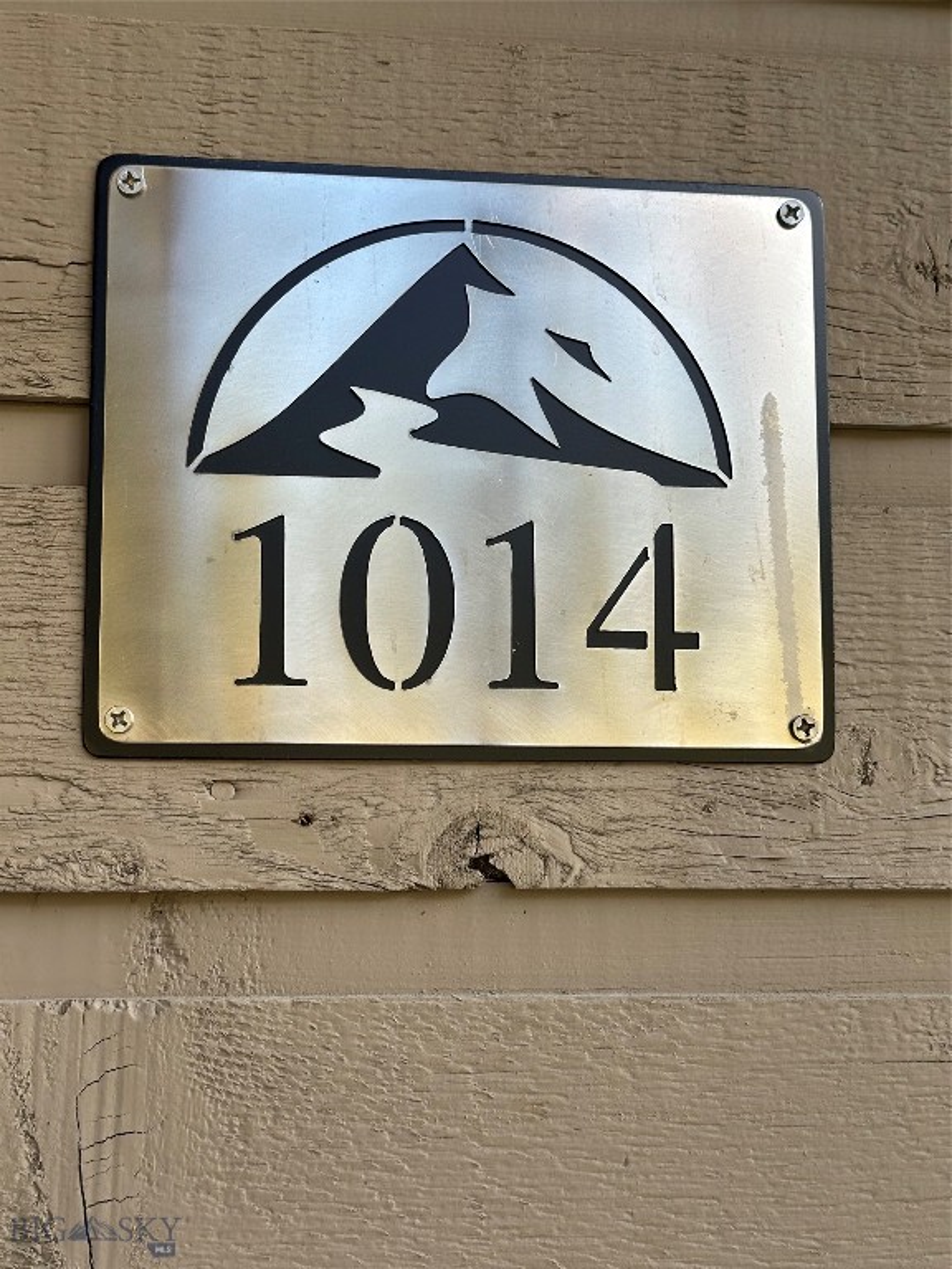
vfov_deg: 39.7
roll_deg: -1.0
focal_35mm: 48
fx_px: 1760
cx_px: 476
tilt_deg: +9.6
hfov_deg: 30.3
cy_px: 634
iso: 64
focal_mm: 6.86
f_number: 1.78
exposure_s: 1/452
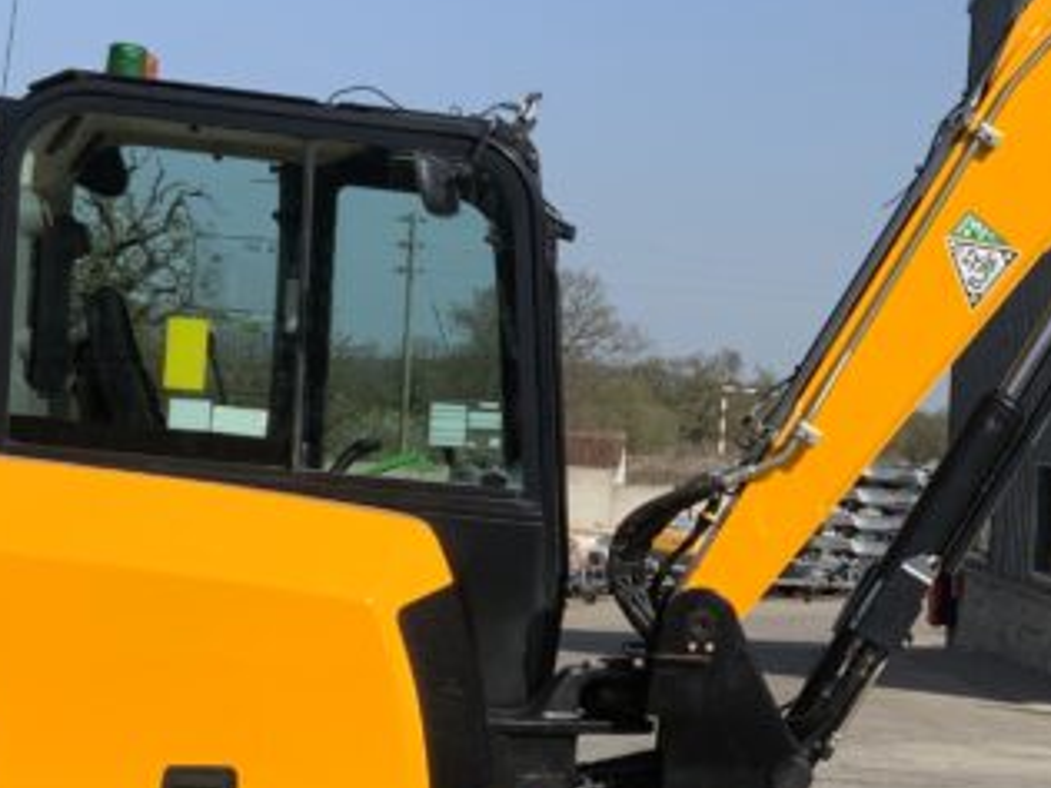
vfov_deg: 15.7
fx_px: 2854
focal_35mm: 94
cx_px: 968
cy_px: 412
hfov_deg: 20.4
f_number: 1.8
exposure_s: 1/2058
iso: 16
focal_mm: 3
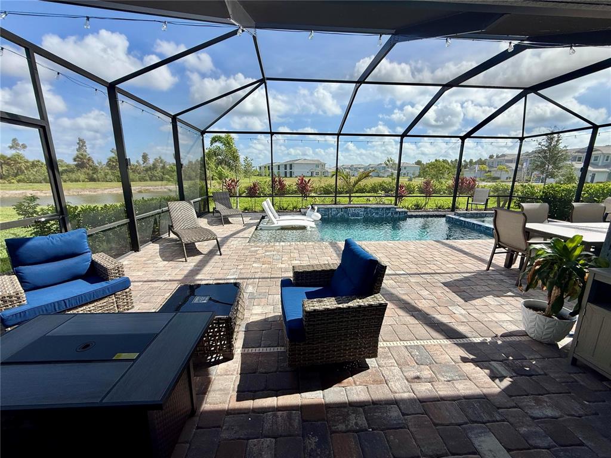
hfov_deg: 102.1
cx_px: 306
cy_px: 229
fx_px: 247
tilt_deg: -12.7
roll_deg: -0.8
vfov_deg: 85.7
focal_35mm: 14
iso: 50
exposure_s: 1/1167
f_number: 2.2
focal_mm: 2.22
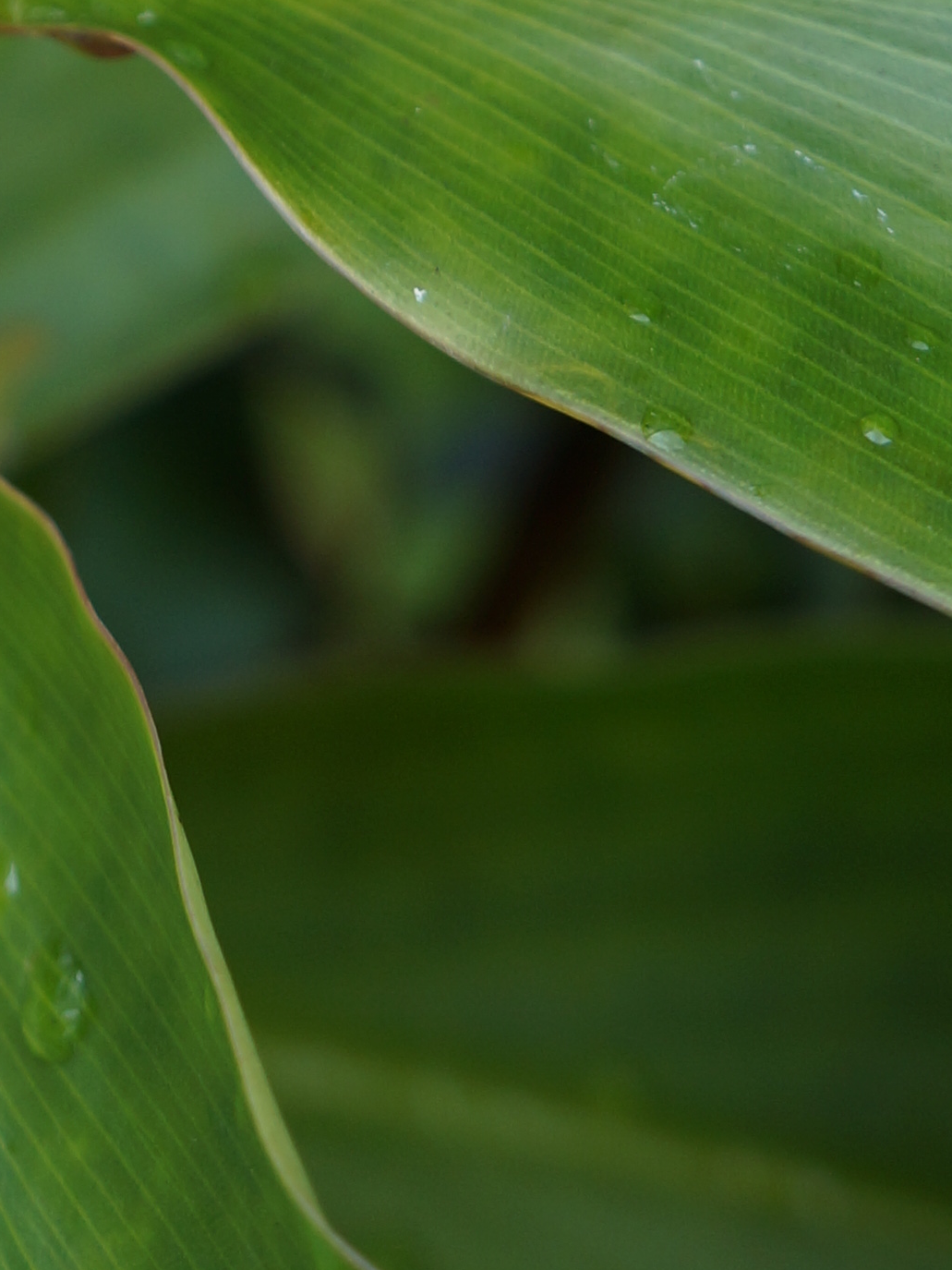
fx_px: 4721
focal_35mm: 129
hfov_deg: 11.4
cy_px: -713
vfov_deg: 14.2
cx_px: -42
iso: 200
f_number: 4.5
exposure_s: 1/200
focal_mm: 25
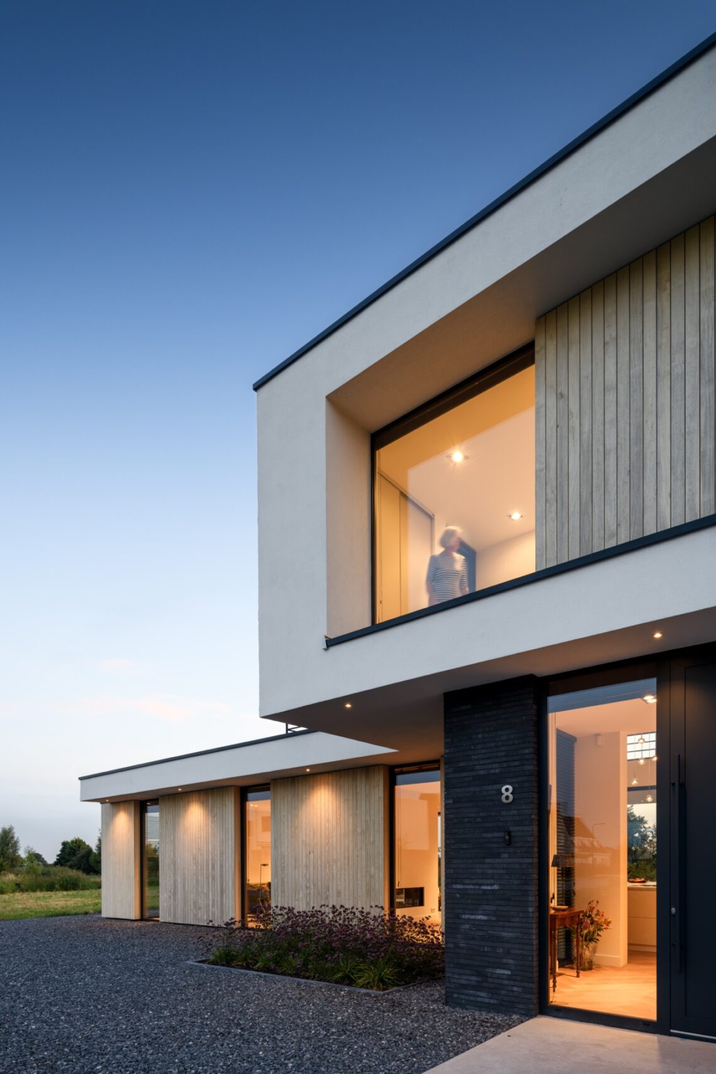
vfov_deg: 86.9
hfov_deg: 64.6
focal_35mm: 19
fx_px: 567
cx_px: 358
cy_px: 537
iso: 64
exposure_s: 1/1.43
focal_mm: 19
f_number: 9.5
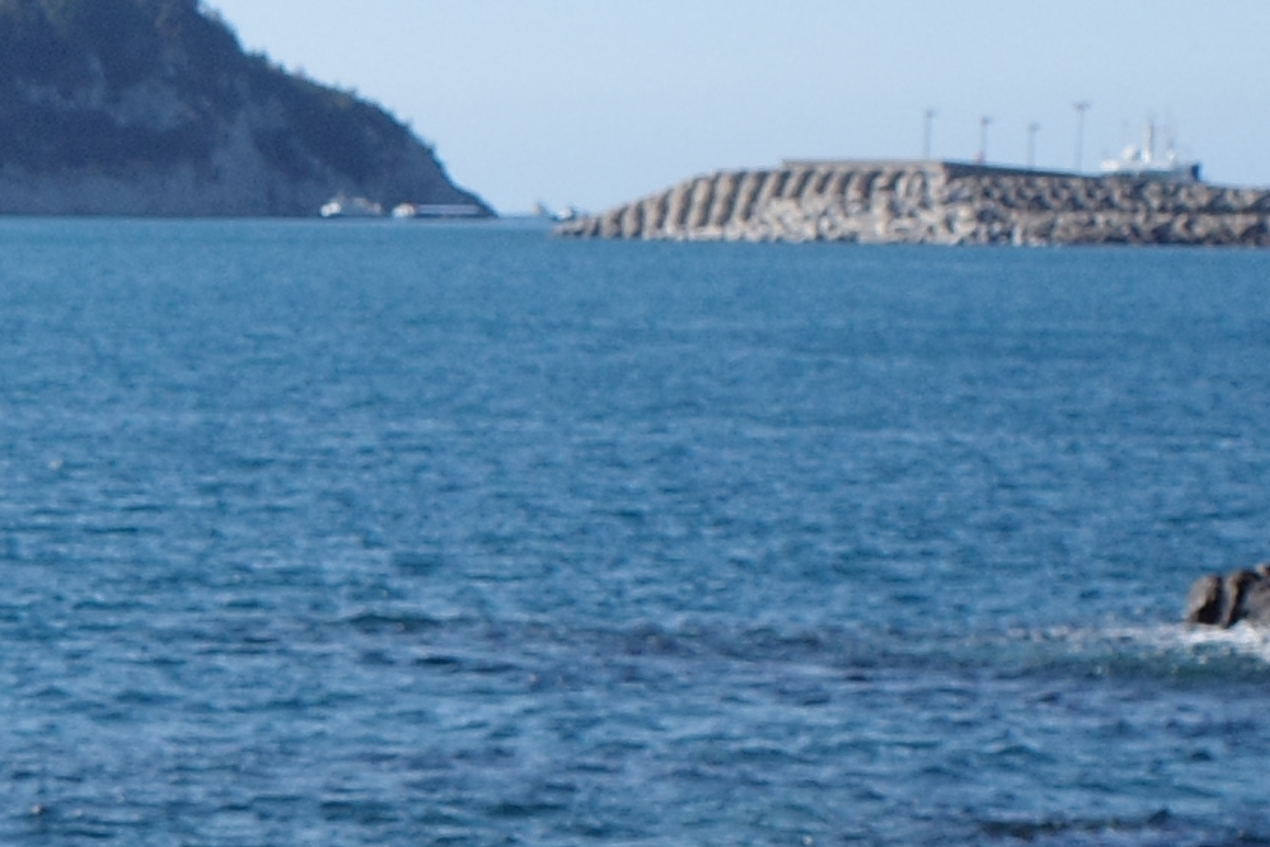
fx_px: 7055
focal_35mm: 200
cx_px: -1197
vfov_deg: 6.8
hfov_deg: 9.6
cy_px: 951
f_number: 5.6
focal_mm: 18.3
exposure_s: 1/640
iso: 200
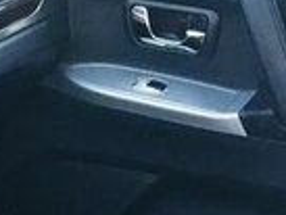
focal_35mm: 140
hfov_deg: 12.0
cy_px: 337
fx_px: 1158
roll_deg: +0.1
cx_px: -344
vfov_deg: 10.2
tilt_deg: -30.0
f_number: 2.2
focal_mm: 4.15
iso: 40
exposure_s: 1/33
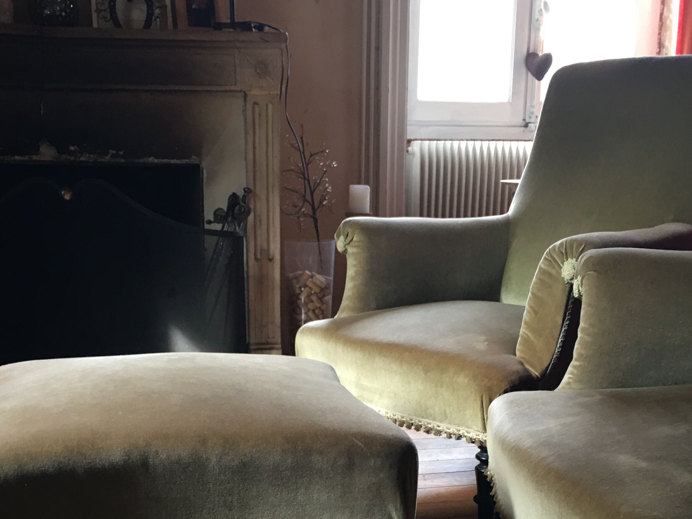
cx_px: 336
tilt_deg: -15.9
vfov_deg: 28.0
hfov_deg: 38.2
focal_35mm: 50
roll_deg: -0.4
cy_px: 469
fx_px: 999
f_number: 2.2
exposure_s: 1/33
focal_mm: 4.15
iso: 100
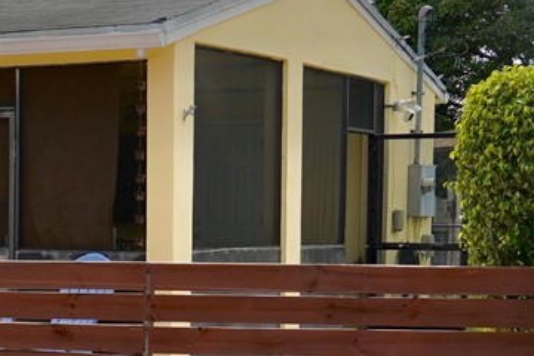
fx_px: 1785
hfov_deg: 14.4
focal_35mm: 120
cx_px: -502
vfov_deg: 11.3
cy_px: 340
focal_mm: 17
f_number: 8
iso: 100
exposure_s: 1/250
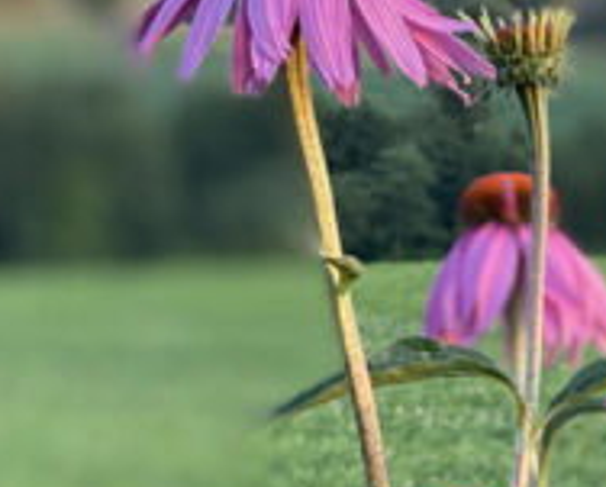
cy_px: 577
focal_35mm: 194
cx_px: 680
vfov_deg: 7.9
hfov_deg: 9.8
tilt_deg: -8.3
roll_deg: +1.0
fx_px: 3485
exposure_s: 1/122
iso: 100
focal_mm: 6
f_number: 2
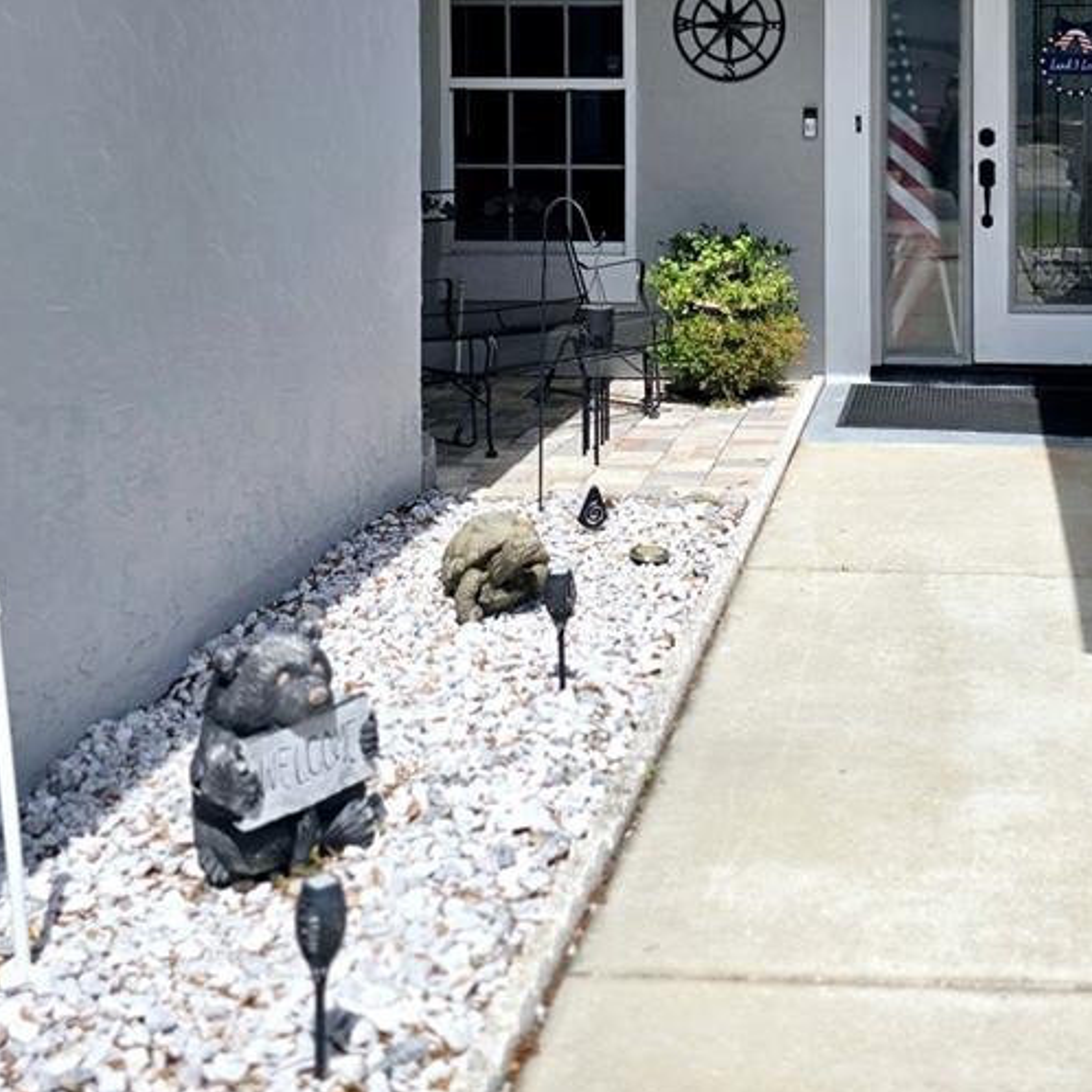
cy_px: 138
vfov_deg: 33.1
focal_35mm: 49
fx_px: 1749
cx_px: 805
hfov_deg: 34.0
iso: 12
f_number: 1.7
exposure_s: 1/1250
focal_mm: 6.3
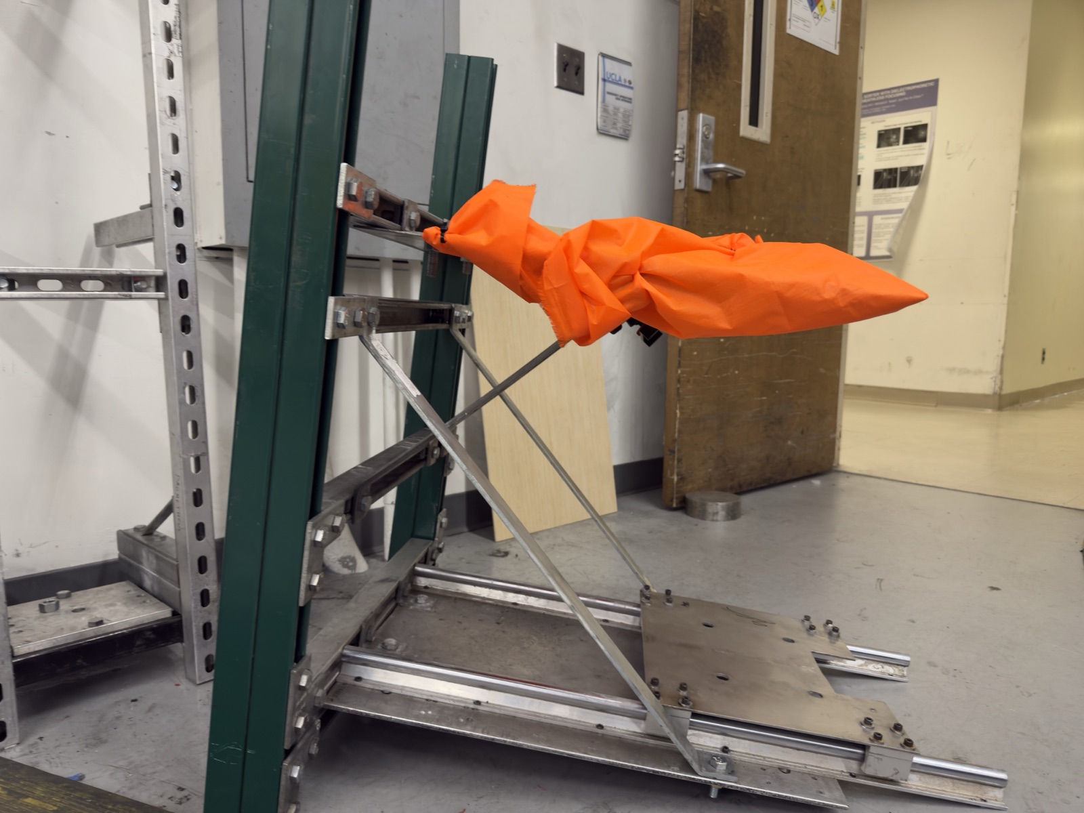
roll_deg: -0.6
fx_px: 752
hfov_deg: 71.6
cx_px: 542
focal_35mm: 24
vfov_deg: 56.8
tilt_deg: -6.6
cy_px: 406
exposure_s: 1/60
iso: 200
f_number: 1.78
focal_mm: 6.76
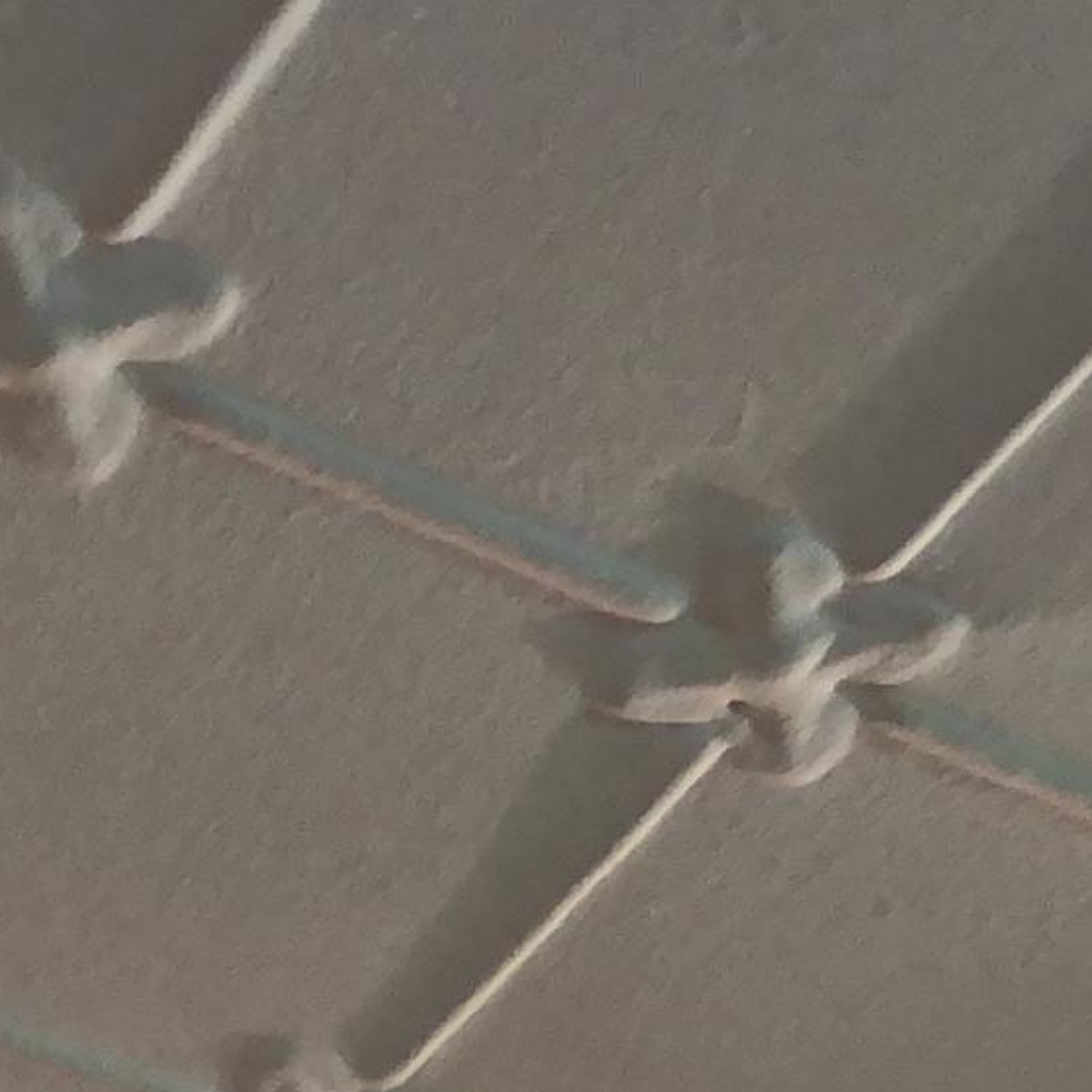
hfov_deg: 13.0
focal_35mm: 133
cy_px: 1538
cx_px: 76
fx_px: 4747
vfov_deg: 12.6
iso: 160
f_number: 1.8
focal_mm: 3.99
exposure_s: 1/60
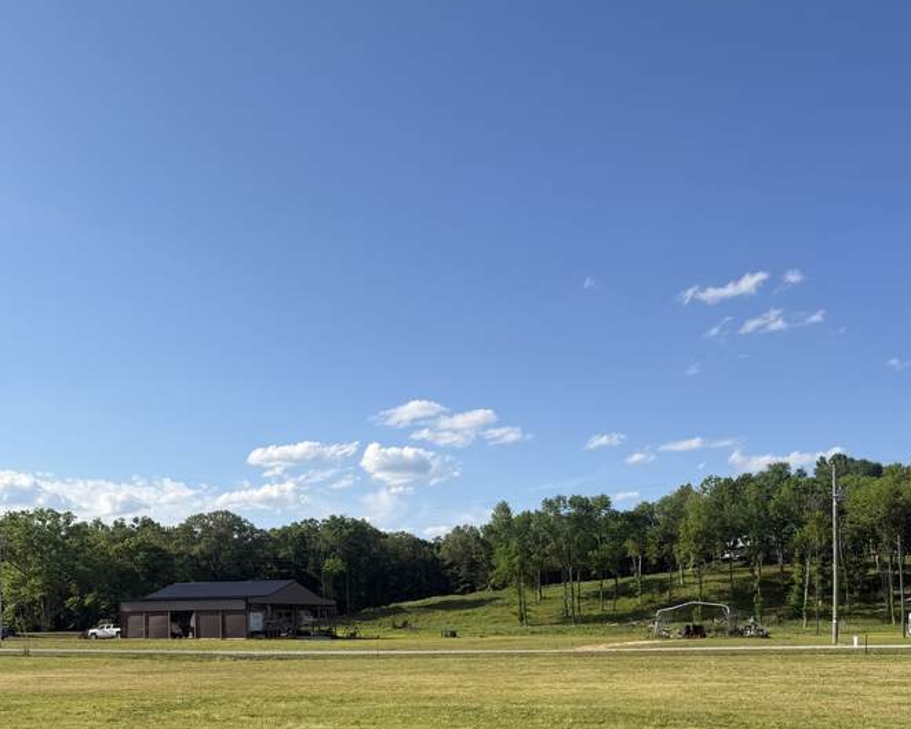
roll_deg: -0.4
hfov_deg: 52.8
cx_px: 452
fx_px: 917
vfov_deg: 40.7
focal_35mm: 34
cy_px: 627
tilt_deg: -1.6
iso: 80
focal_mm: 6.76
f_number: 1.78
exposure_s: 1/4673
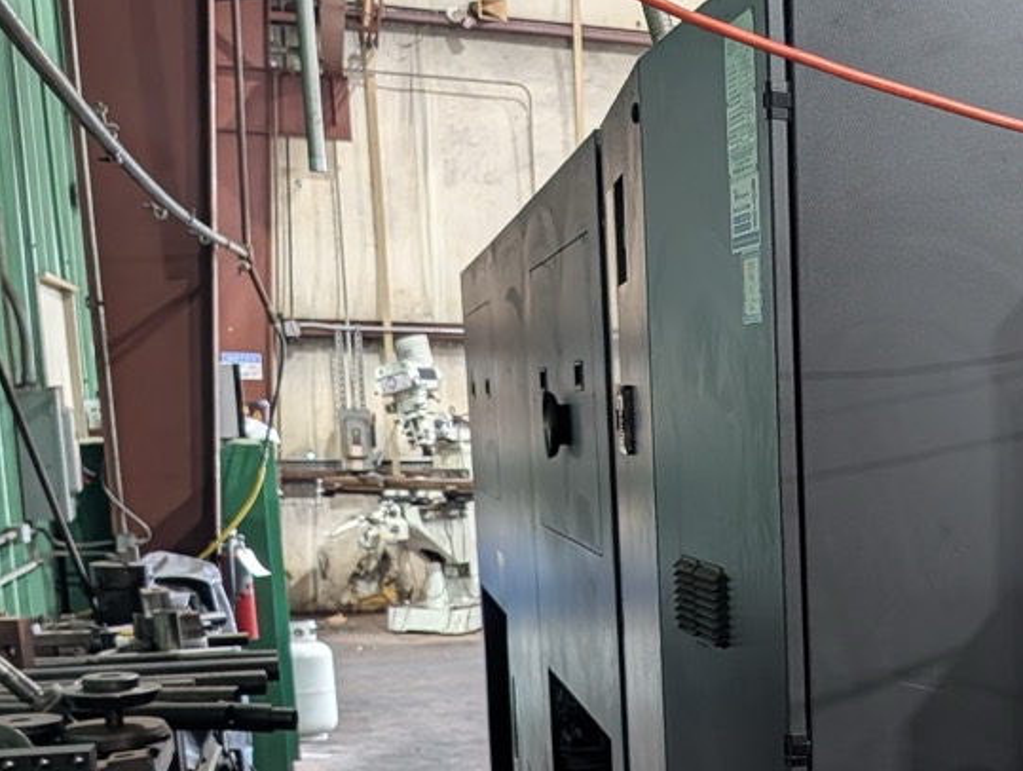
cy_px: 744
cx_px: 1137
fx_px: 1687
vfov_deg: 24.7
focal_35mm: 57
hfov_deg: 30.1
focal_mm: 6.9
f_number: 1.68
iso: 585
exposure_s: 1/153
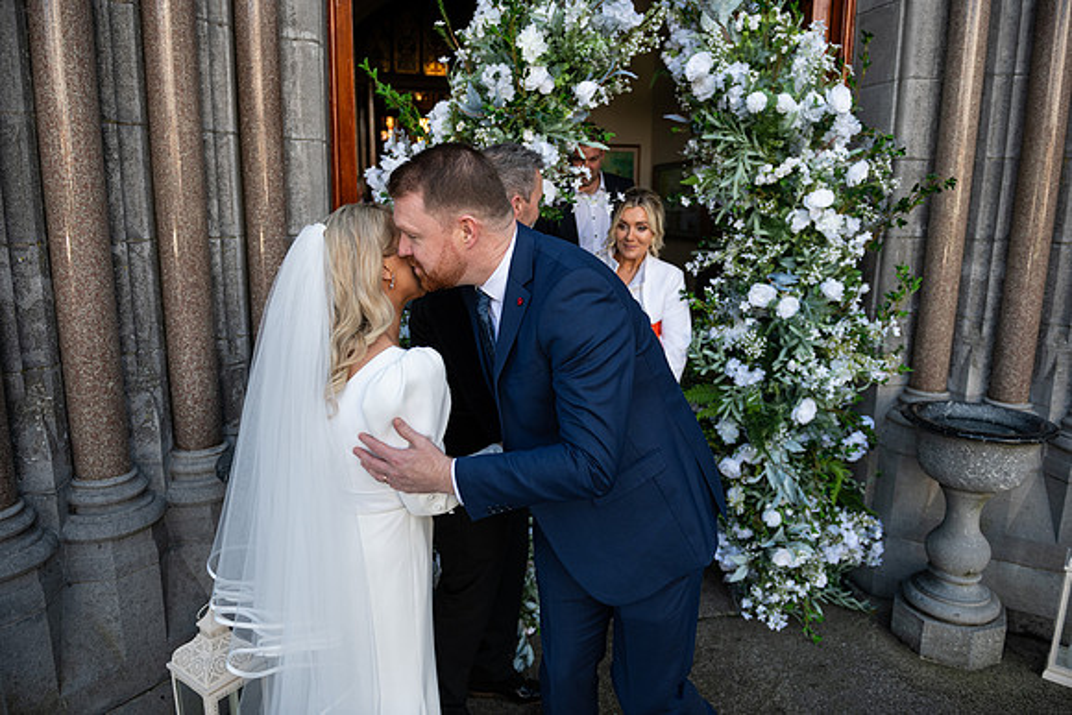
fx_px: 715
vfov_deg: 53.2
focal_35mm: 24
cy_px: 358
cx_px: 536
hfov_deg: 73.7
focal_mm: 24
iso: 320
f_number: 3.5
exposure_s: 1/400
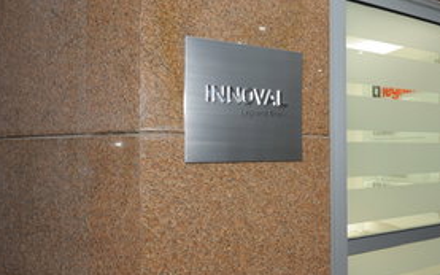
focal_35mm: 30
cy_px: 152
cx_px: 361
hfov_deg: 57.5
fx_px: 360
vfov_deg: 41.8
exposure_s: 1/40
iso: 400
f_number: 6.3
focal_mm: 17
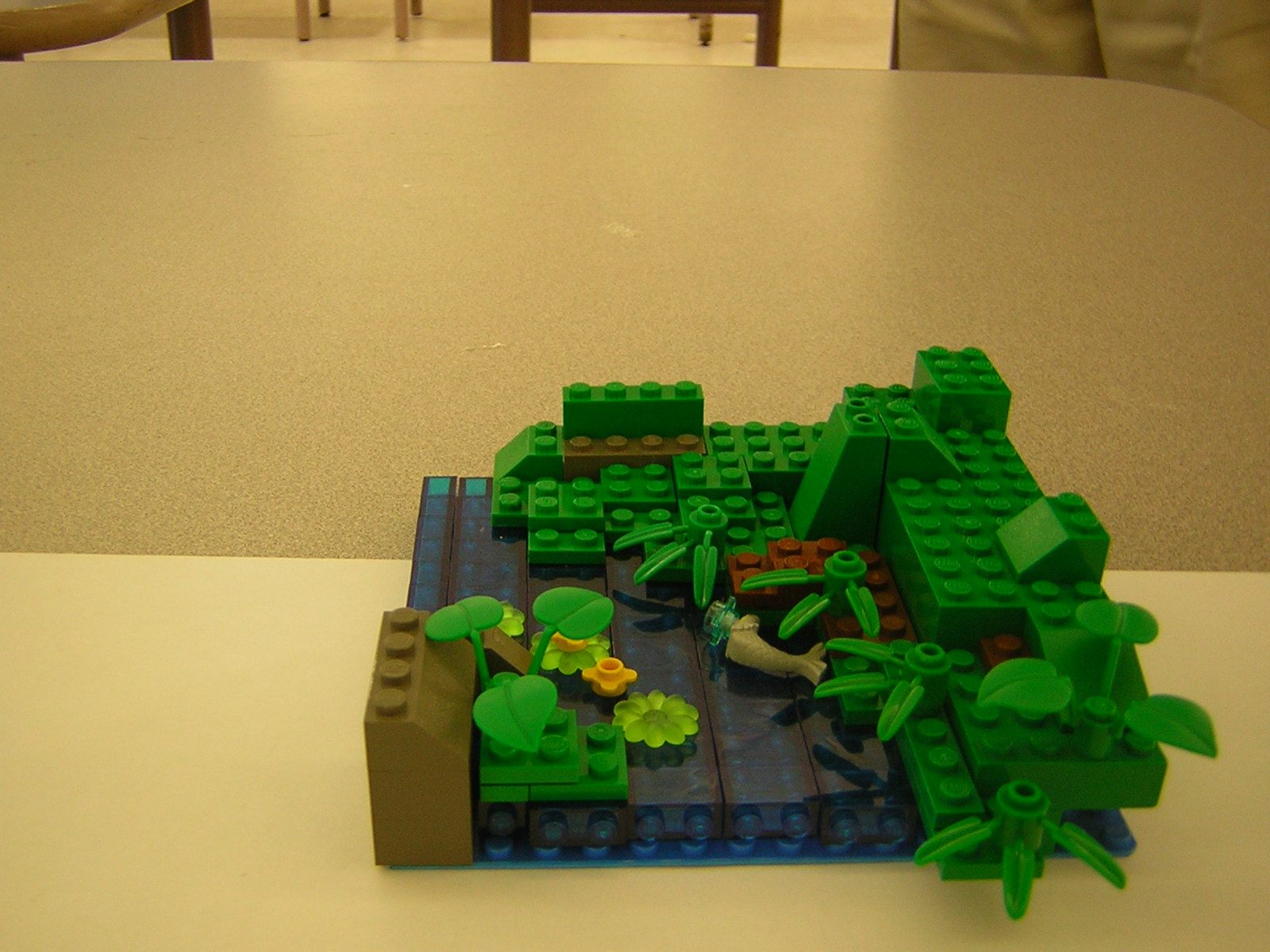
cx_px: 635
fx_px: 1468
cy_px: 476
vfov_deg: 36.0
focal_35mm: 40
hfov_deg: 46.8
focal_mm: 5.2
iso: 50
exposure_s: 1/6.1
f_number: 2.7
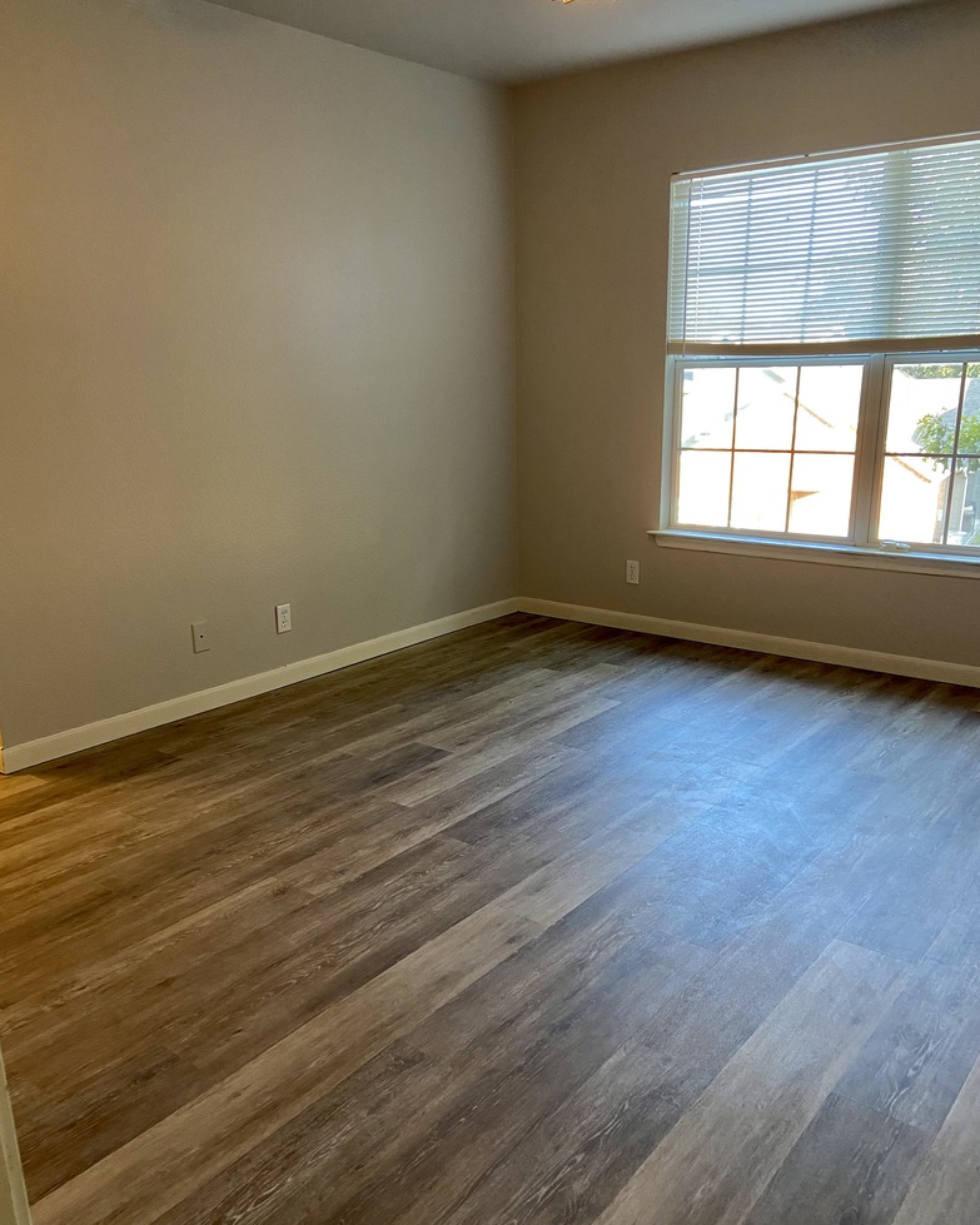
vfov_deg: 62.1
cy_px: 663
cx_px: 494
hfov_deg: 51.5
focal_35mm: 28
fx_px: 1015
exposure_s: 1/60
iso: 200
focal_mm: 4.25
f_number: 1.8
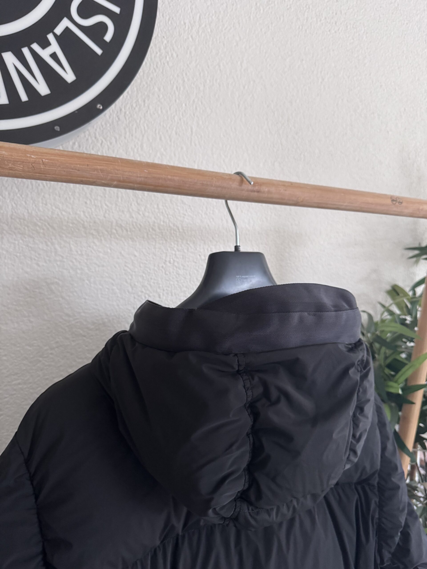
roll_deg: -2.9
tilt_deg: -2.9
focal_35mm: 24
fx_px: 395
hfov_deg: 56.8
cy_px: 284
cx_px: 214
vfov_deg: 71.6
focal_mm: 6.76
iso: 500
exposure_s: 1/60
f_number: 1.78
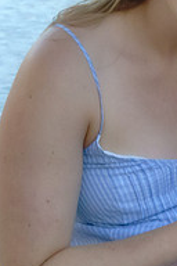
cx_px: 329
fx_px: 2065
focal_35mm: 280
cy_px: 108
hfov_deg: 4.8
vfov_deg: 7.4
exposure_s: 1/100
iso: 1600
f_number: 6.3
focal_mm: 28.91
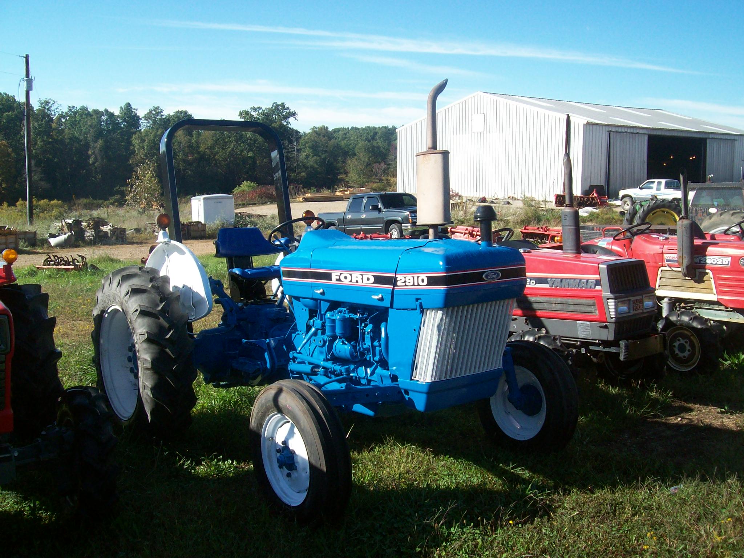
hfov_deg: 51.4
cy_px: 279
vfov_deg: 39.7
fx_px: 774
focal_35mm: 36
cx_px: 372
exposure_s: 1/368
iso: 80
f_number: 4.8
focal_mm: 6
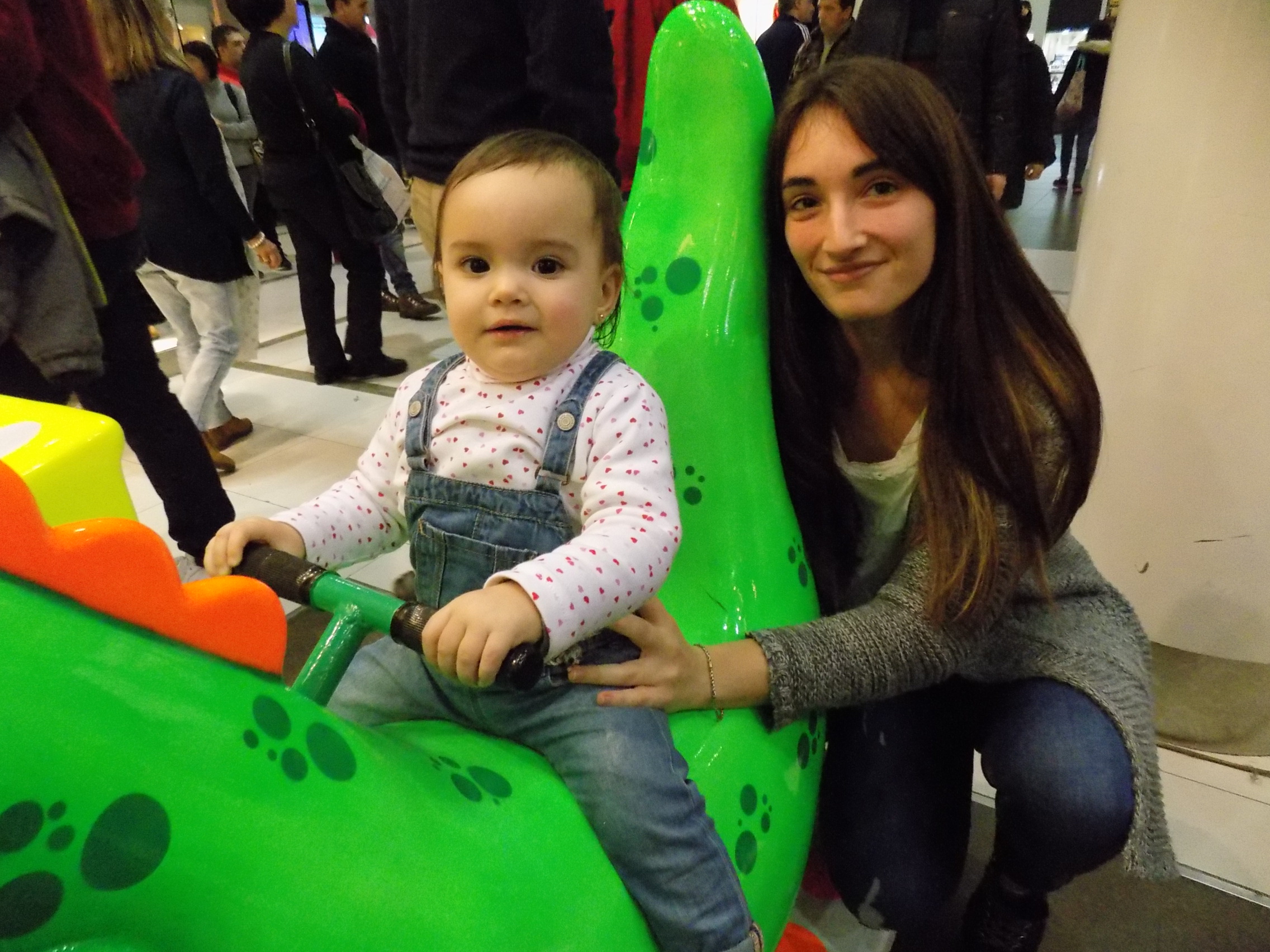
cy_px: 476
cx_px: 635
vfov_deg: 58.9
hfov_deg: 73.9
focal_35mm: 23
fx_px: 844
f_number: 3.1
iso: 1000
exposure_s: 1/125
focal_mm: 4
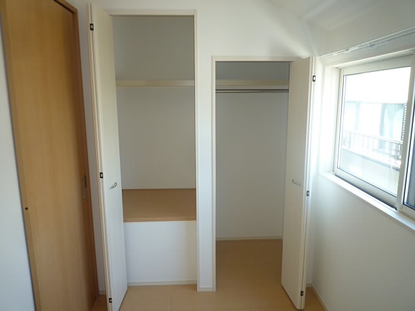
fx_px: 300
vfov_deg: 54.9
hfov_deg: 69.4
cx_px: 208
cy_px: 156
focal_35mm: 25
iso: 100
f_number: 2.8
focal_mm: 4.4
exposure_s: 1/30
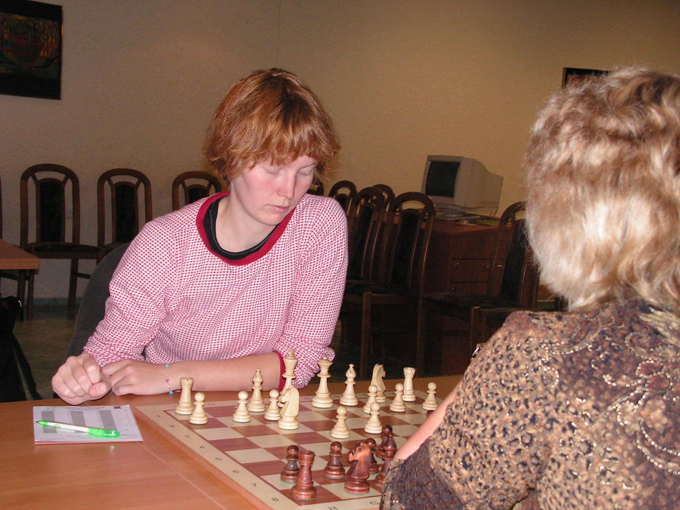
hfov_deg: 36.2
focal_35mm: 53
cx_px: 340
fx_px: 1041
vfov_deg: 27.5
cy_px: 255
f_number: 3.2
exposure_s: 1/60
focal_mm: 8.9
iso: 200
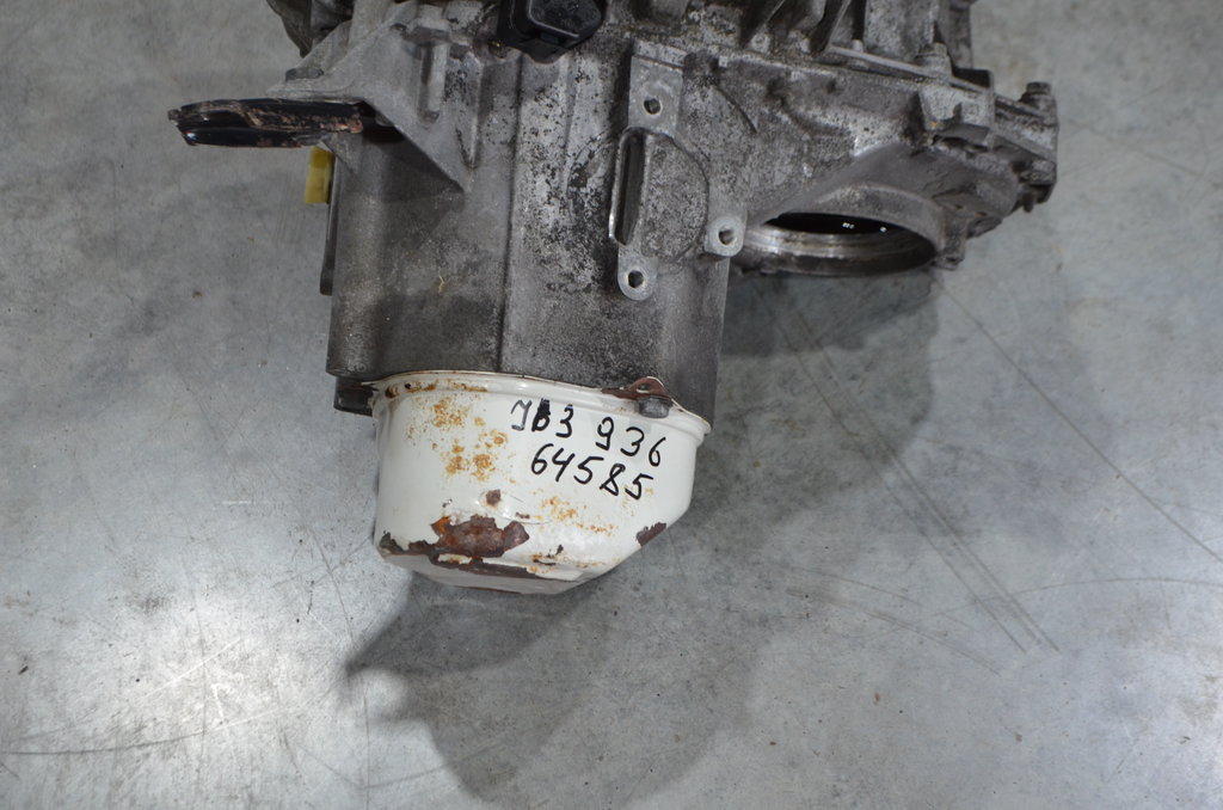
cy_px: 405
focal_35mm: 63
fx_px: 2136
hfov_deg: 32.0
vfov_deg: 21.5
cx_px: 612
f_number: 5.3
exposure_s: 1/40
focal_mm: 42
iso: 800
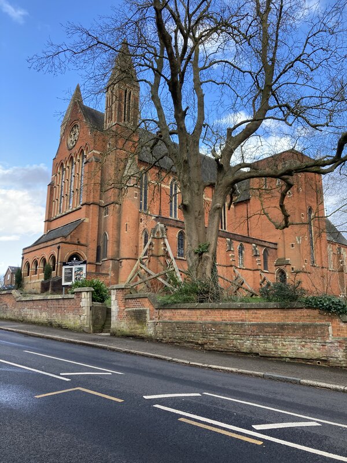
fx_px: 374
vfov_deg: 63.4
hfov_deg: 49.7
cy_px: 232
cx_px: 174
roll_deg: -1.3
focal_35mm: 28
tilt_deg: +13.7
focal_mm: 3.99
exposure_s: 1/255
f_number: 1.8
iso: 20
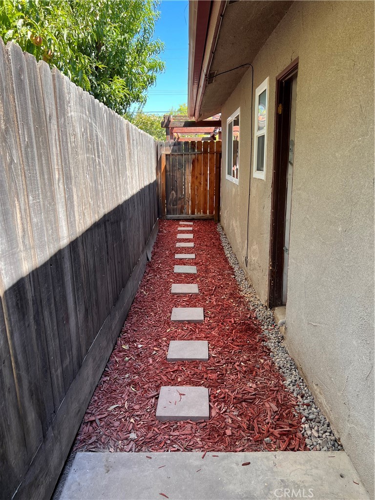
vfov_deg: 67.3
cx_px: 188
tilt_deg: -14.0
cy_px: 250
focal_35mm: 26
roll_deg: +0.8
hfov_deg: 53.1
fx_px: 376
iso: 50
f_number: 1.5
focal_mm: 5.7
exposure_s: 1/389
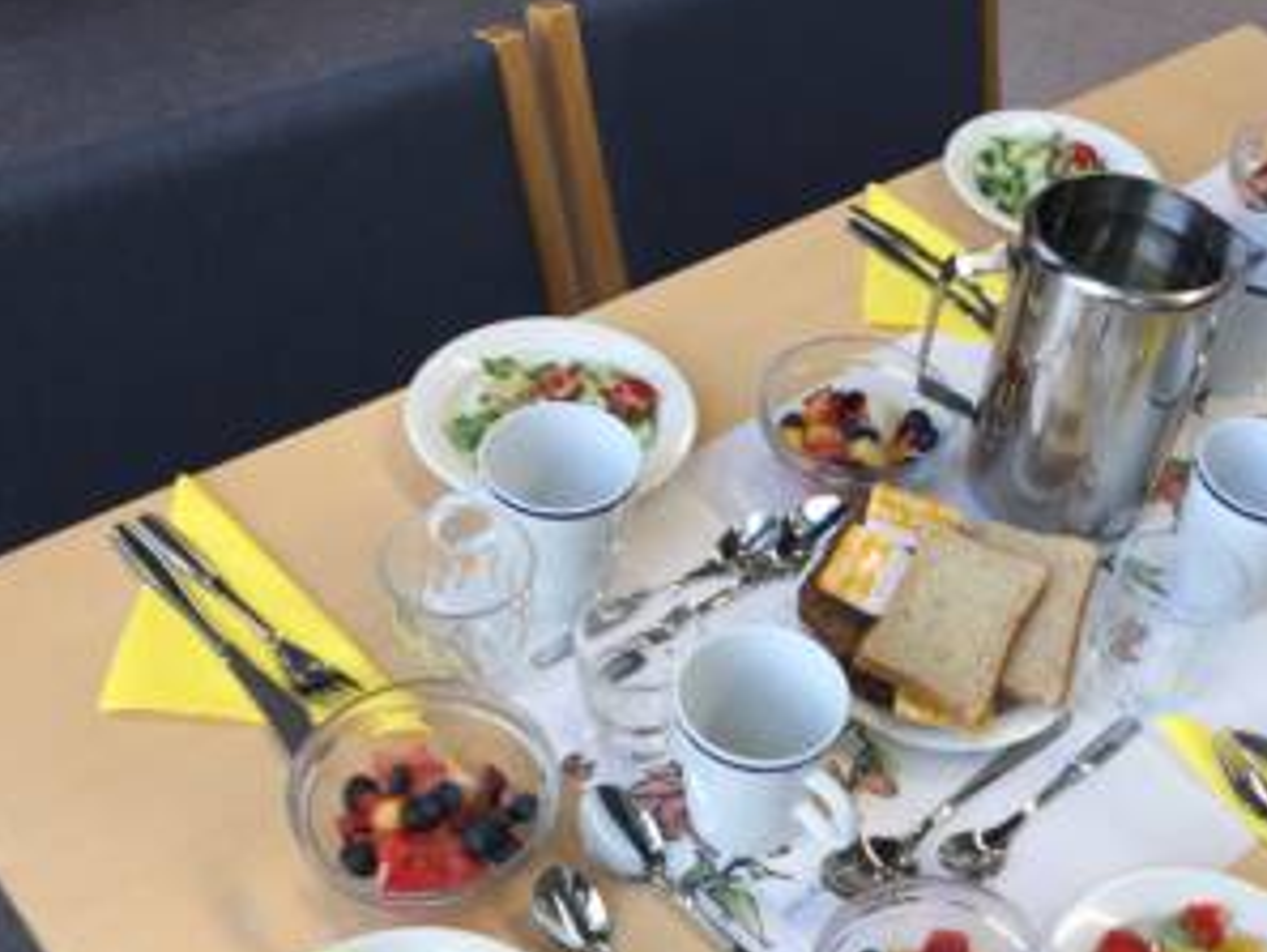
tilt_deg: -50.5
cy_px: 647
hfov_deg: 44.8
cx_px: 879
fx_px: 1501
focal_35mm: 41
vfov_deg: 34.8
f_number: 2.2
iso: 40
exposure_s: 1/50
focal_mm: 4.15
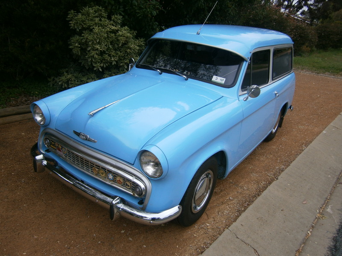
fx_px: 257
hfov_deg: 67.3
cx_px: 171
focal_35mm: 26
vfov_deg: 53.1
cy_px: 128
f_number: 2.8
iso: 80
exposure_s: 1/400
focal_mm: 4.7
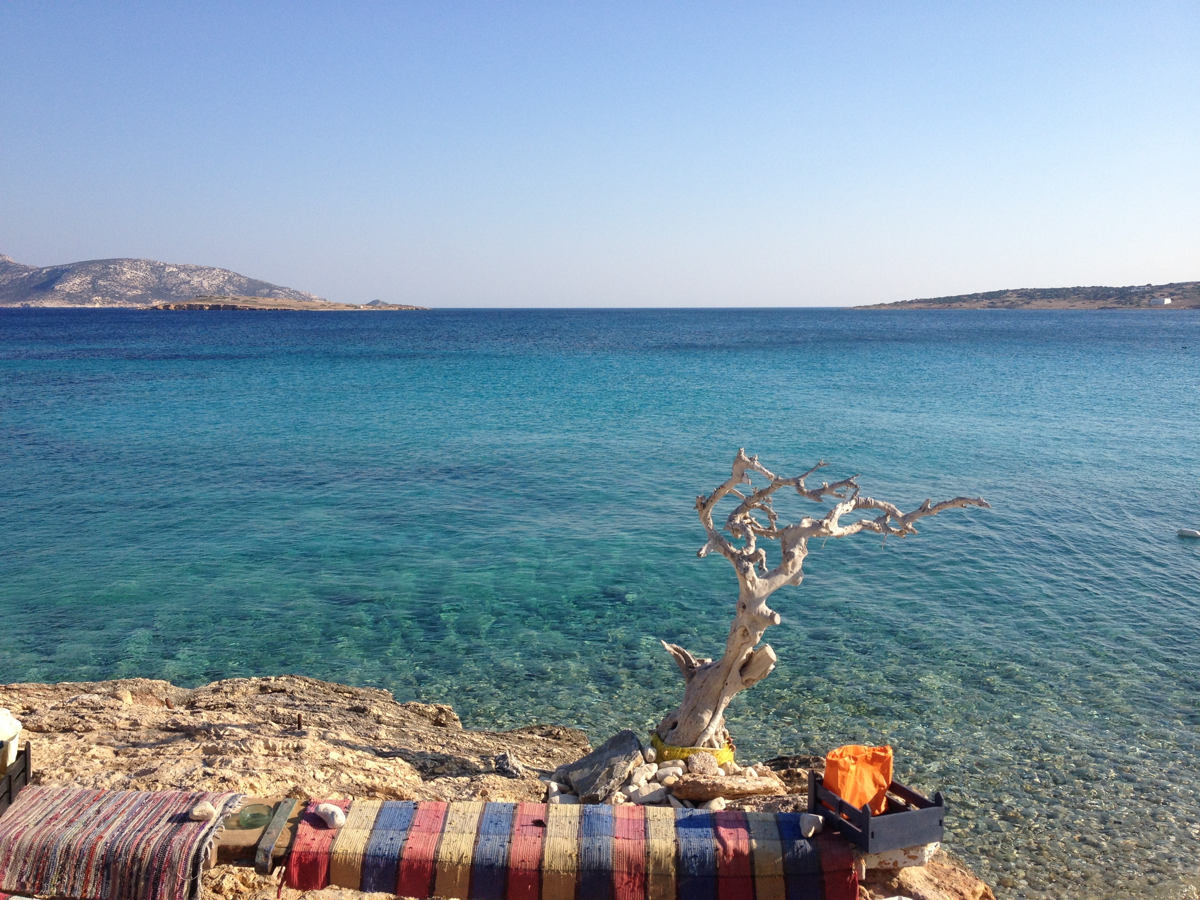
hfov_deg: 52.6
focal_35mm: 35
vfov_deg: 40.7
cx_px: 600
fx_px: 1213
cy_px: 450
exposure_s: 1/1623
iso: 50
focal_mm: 4.28
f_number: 2.4
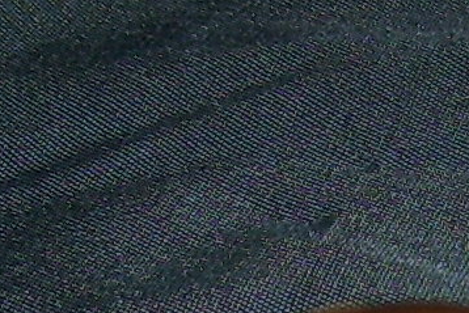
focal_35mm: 241
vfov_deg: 5.4
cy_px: 953
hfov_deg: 8.4
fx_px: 3141
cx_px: 563
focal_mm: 6
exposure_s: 1/60
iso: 80
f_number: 2.7
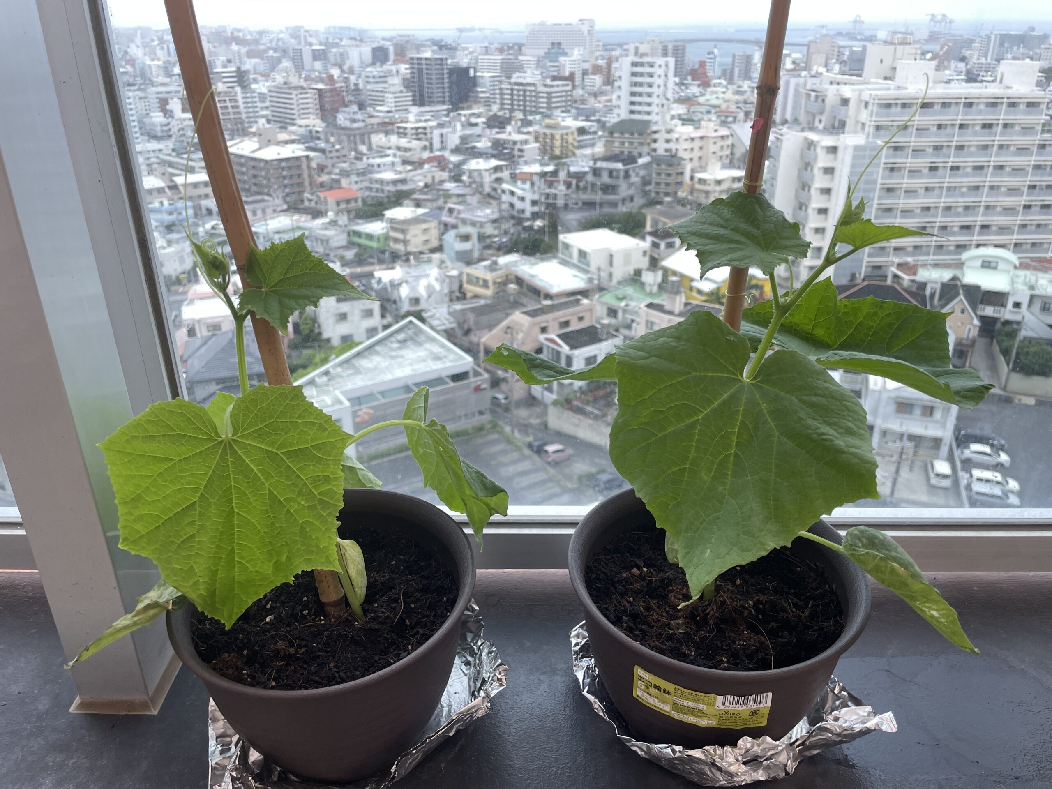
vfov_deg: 53.1
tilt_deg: -25.2
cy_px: 394
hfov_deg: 67.3
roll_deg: +0.9
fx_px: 790
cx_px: 526
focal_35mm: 26
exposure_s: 1/121
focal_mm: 4.2
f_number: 1.6
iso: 64
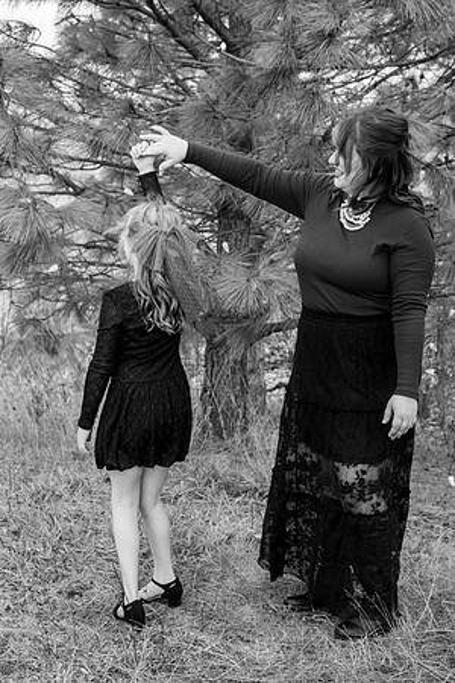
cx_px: 228
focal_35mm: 58
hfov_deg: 23.4
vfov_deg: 34.5
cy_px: 342
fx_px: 1099
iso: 400
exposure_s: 1/320
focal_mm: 39
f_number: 5
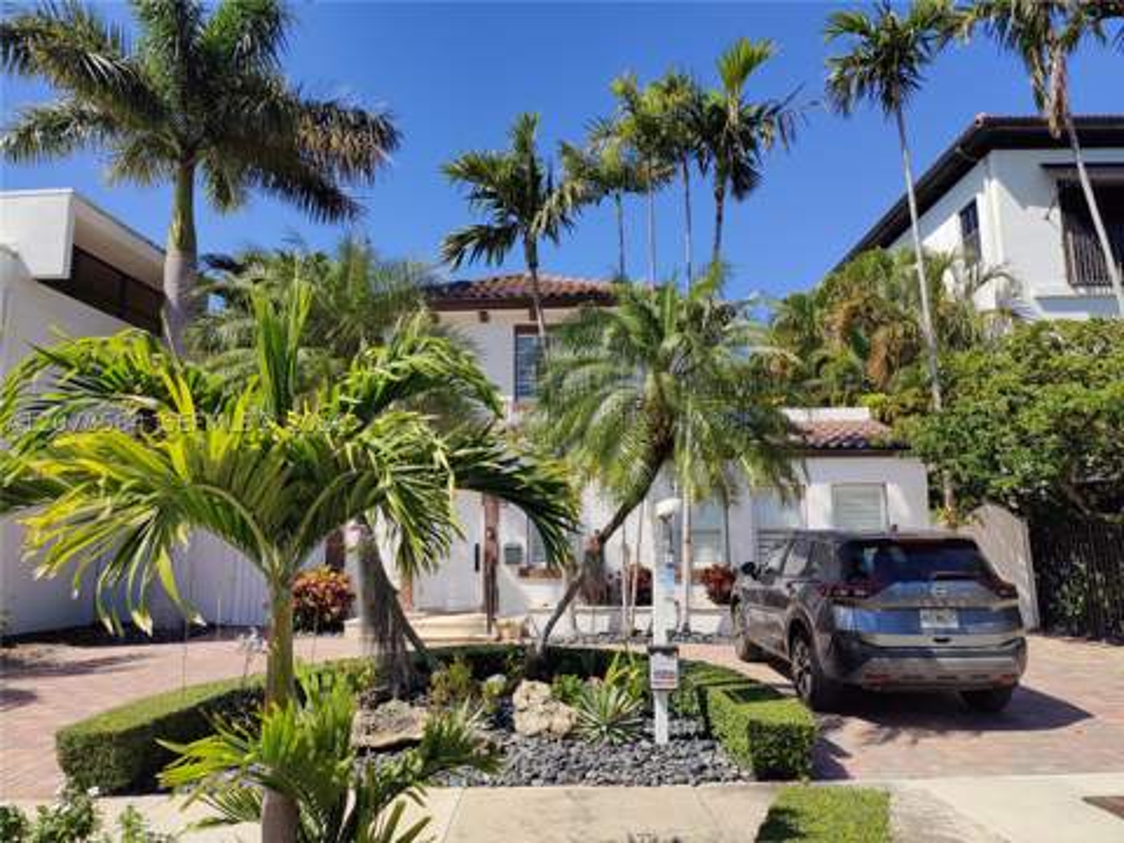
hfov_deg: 73.9
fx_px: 747
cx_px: 562
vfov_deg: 58.9
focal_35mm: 23
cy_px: 422
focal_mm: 6.06
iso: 64
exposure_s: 1/2805
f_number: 1.88
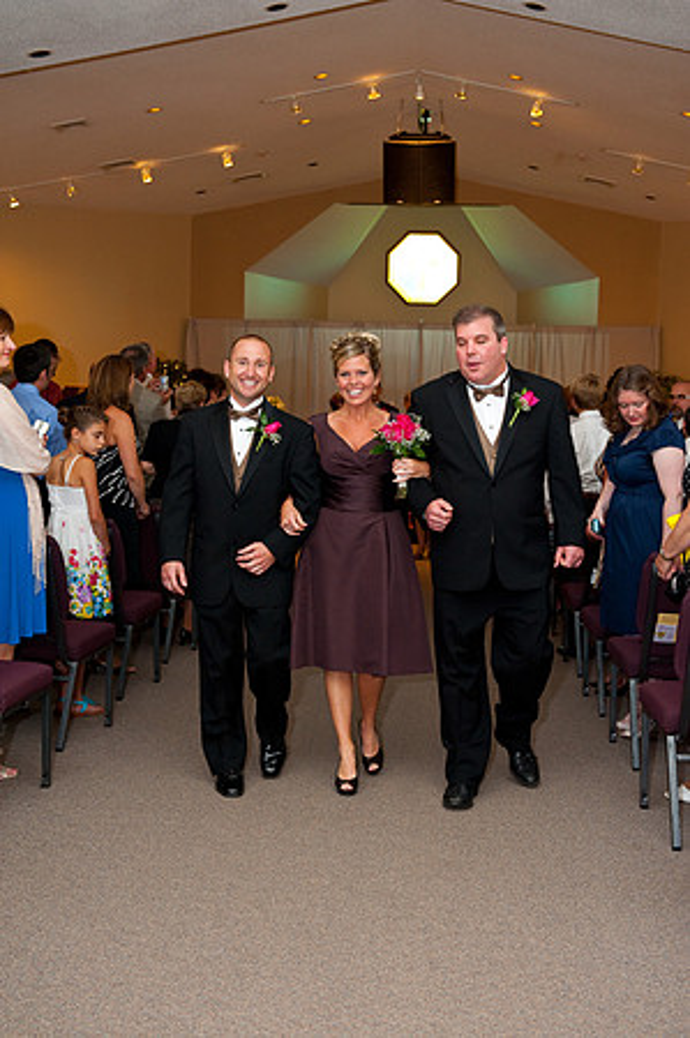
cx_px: 345
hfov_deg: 28.0
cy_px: 519
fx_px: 1383
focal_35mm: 48
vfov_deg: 41.2
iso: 1250
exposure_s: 1/60
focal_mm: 48
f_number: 5.6
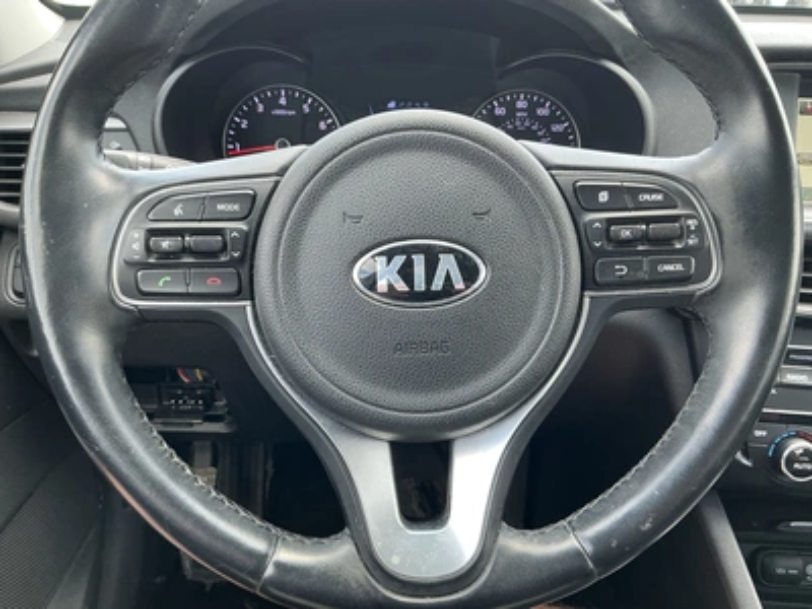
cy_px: 304
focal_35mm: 28
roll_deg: +0.0
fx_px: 657
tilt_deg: -26.0
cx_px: 406
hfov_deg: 63.4
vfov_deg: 49.7
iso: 64
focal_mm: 3
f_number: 1.8
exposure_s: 1/108
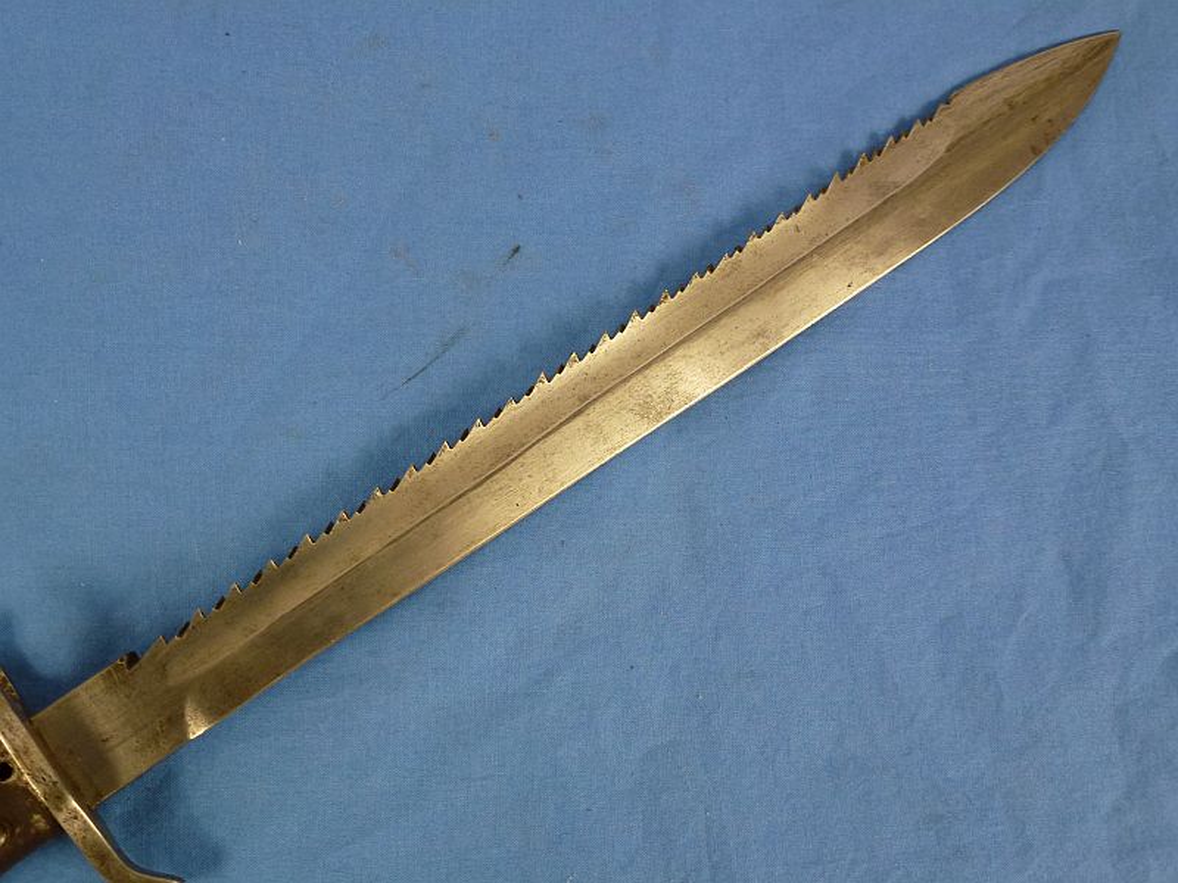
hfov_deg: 49.0
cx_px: 589
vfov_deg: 37.7
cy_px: 442
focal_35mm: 38
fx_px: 1293
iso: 250
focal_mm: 6.8
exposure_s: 1/80
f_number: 3.8
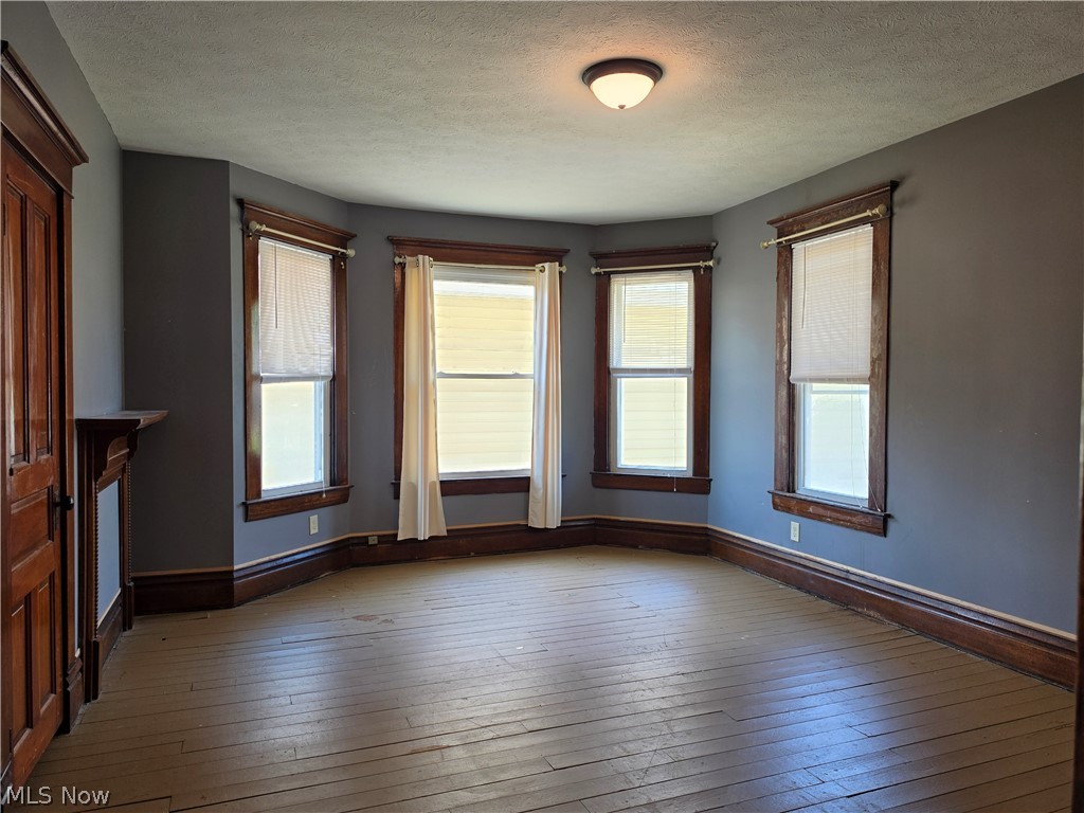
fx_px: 720
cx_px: 542
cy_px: 406
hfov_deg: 73.9
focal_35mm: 23
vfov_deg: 58.9
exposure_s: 1/120
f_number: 1.4
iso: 64
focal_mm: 6.5
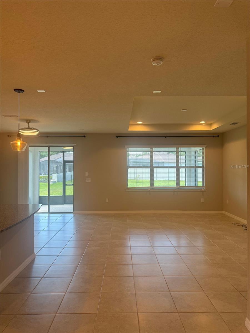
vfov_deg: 71.6
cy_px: 166
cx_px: 125
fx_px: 231
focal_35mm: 24
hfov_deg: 56.8
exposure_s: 1/131
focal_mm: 6.76
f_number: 1.78
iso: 125
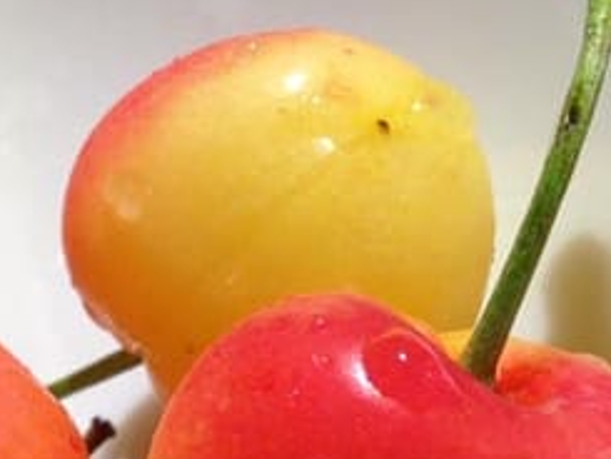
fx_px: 2437
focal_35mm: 138
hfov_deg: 13.9
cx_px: -127
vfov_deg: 10.5
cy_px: 574
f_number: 2.4
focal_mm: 4.13
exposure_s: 1/30
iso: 50
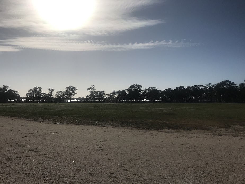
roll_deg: -0.6
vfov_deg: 49.8
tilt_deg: +3.4
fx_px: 198
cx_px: 122
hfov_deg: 63.4
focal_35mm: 28
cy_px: 92
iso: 25
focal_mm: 3.99
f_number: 1.8
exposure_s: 1/13699
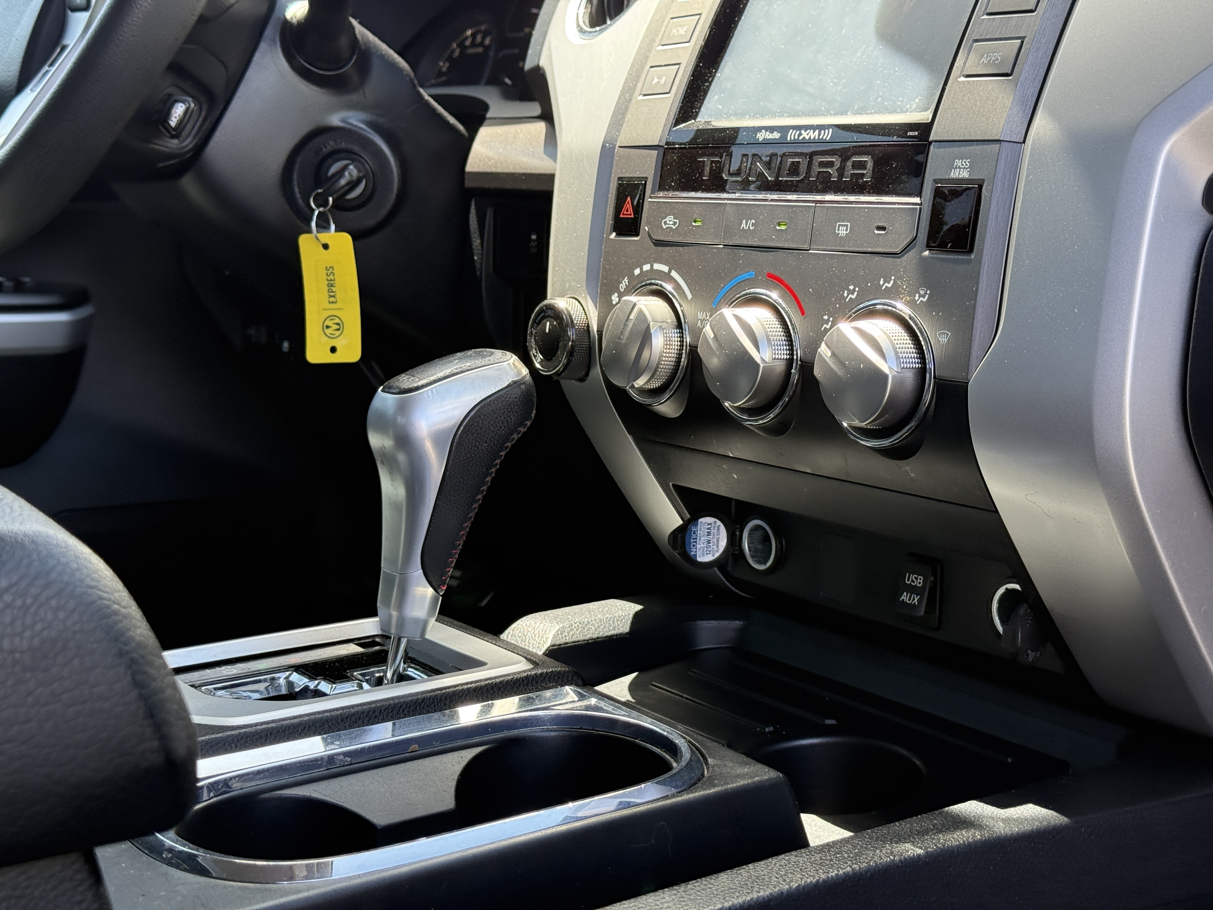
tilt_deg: -9.6
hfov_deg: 39.7
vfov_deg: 30.3
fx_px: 1682
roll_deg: -0.8
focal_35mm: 48
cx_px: 606
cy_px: 455
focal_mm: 6.76
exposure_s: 1/242
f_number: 1.78
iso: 100
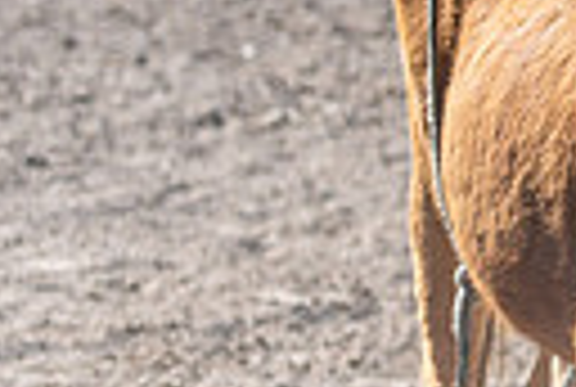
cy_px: 106
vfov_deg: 3.9
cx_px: 1271
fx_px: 5629
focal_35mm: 351
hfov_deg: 5.7
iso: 64
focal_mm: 70
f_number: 2.8
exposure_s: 1/1250
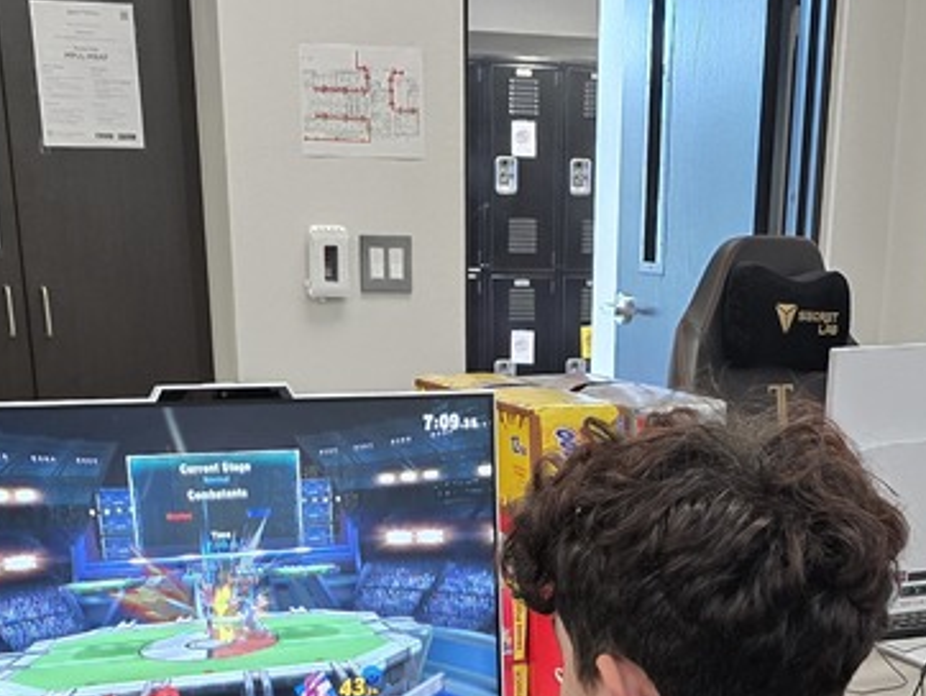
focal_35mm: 65
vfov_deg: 20.4
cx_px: 535
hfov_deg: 29.8
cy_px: 942
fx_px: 1740
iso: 640
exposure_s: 1/60
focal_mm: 6.3
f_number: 1.7
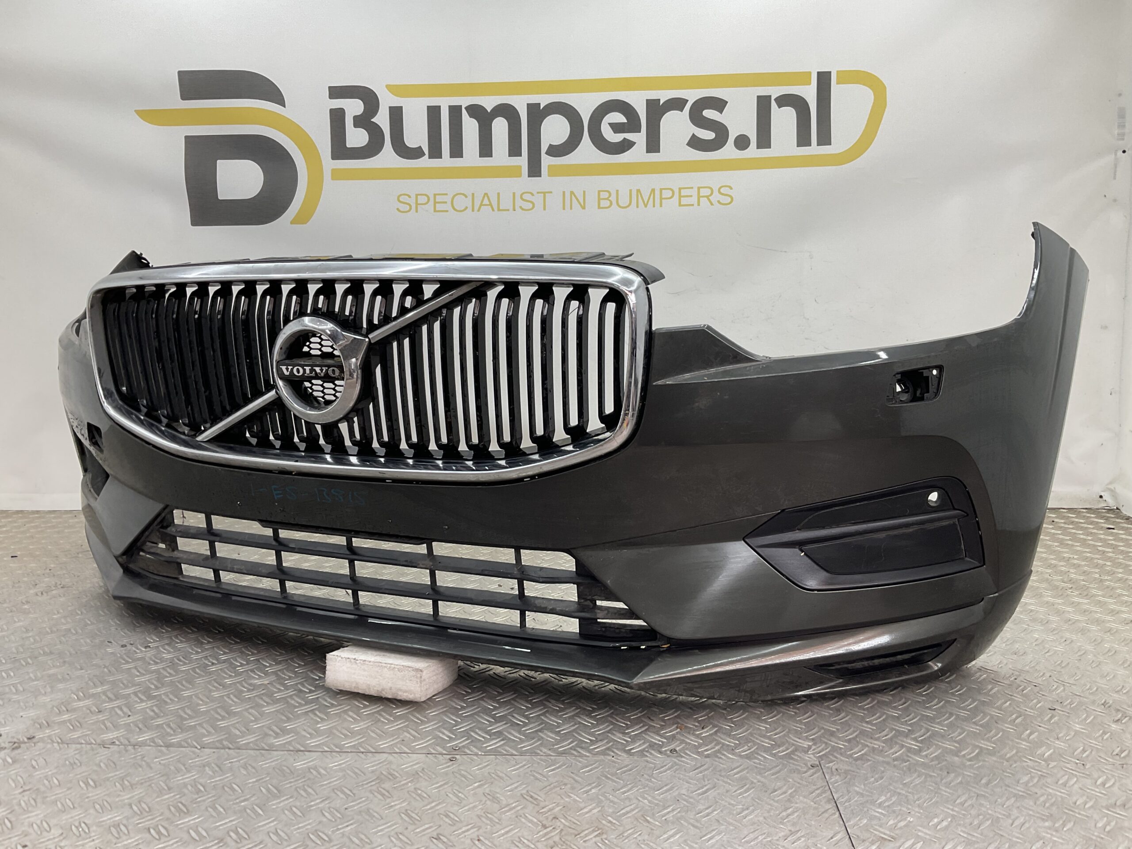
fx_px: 948
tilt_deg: -9.7
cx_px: 566
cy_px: 424
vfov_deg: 48.2
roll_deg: -0.3
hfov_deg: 61.7
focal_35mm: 29
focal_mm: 3
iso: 32
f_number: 1.8
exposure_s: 1/120
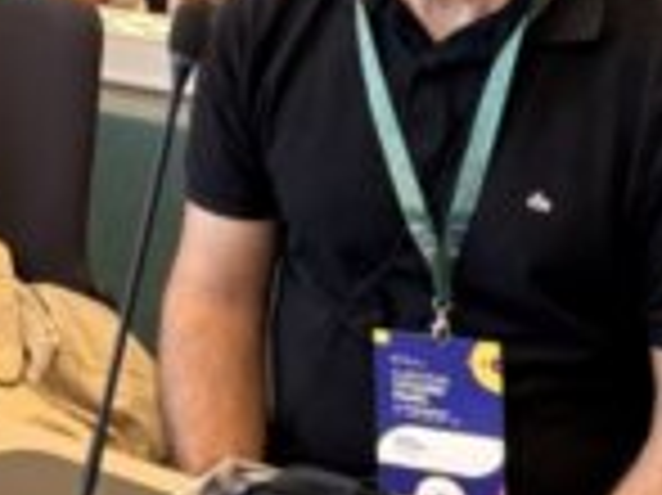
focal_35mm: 98
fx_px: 1873
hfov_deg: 18.1
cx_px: -306
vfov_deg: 14.0
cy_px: -279
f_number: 1.78
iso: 200
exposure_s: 1/121
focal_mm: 6.76
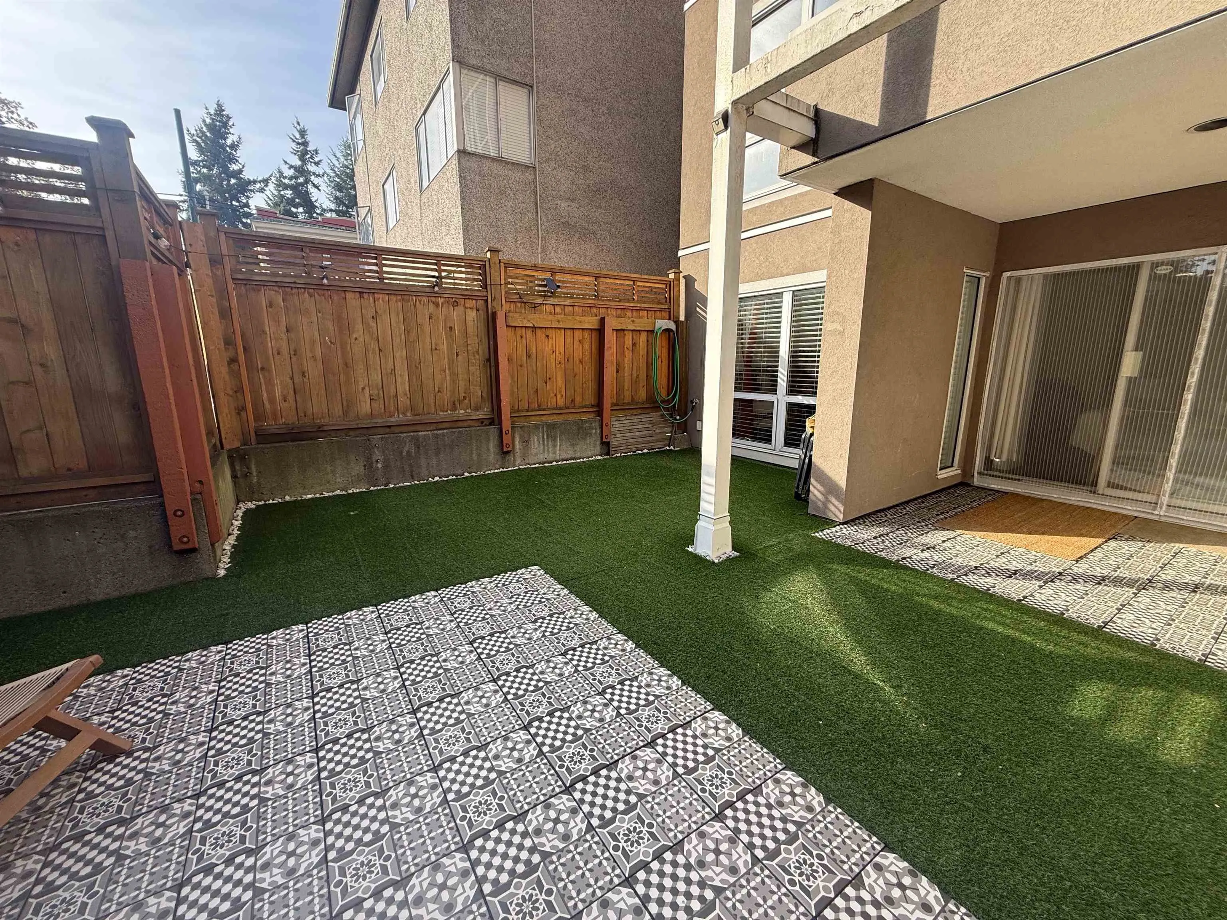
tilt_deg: -11.7
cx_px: 614
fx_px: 496
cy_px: 460
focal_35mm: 14
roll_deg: +0.2
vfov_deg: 85.7
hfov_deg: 102.1
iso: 64
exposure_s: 1/363
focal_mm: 2.22
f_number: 2.2
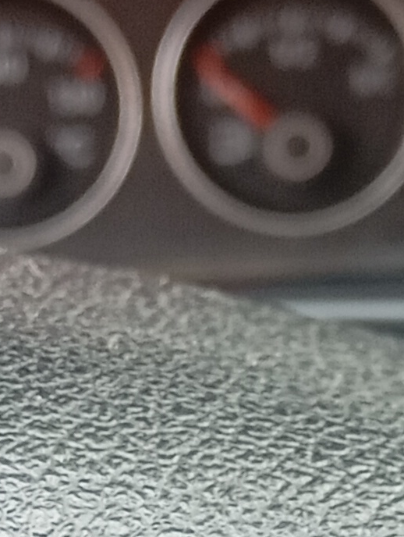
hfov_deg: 8.9
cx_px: 76
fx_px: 2577
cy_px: 497
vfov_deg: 11.8
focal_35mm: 166
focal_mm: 4.27
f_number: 1.8
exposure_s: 1/50
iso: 497
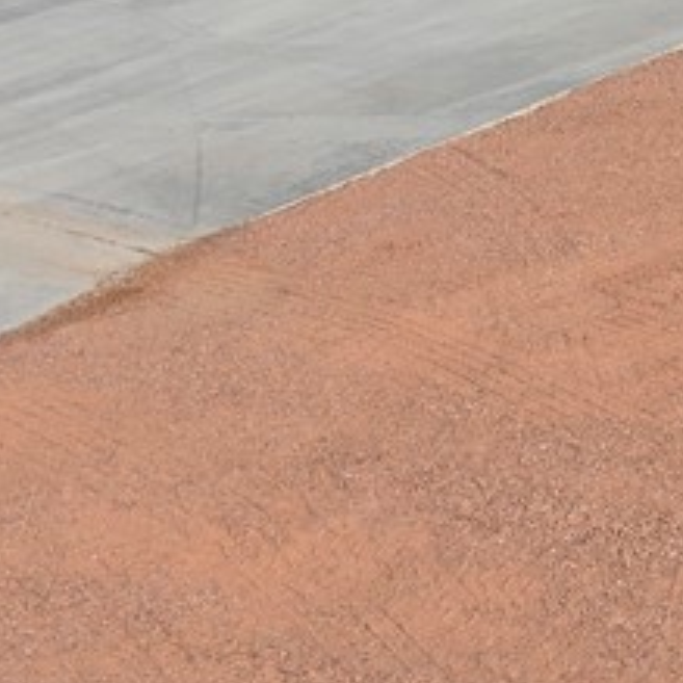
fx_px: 2121
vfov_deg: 17.1
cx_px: 917
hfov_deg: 17.1
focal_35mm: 95
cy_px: -234
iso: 64
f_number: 1.7
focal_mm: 6.3
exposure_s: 1/7944
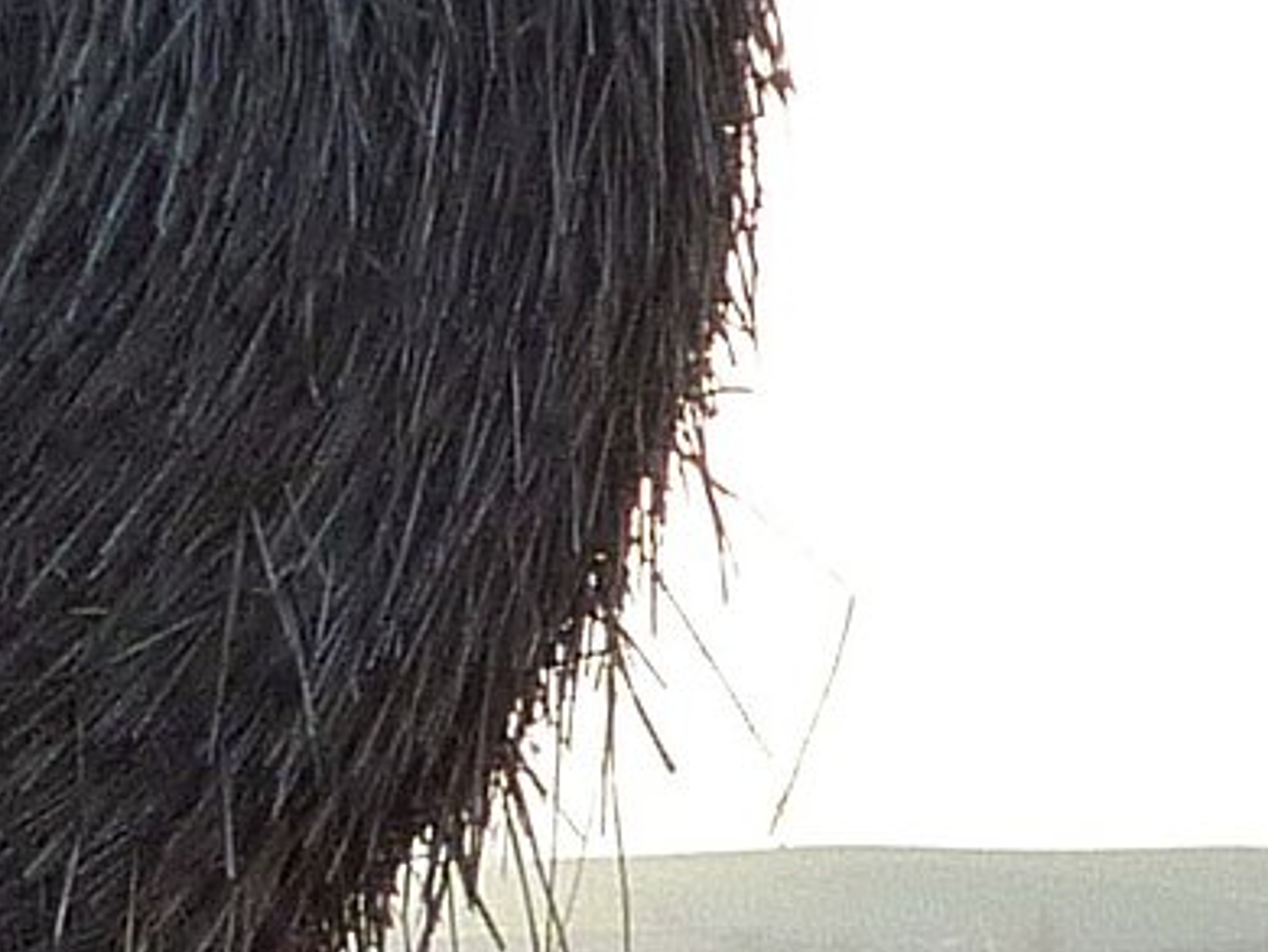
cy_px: 978
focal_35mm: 231
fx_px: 8467
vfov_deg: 6.4
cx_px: 481
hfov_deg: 8.6
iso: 125
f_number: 3.5
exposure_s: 1/640
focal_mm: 4.9
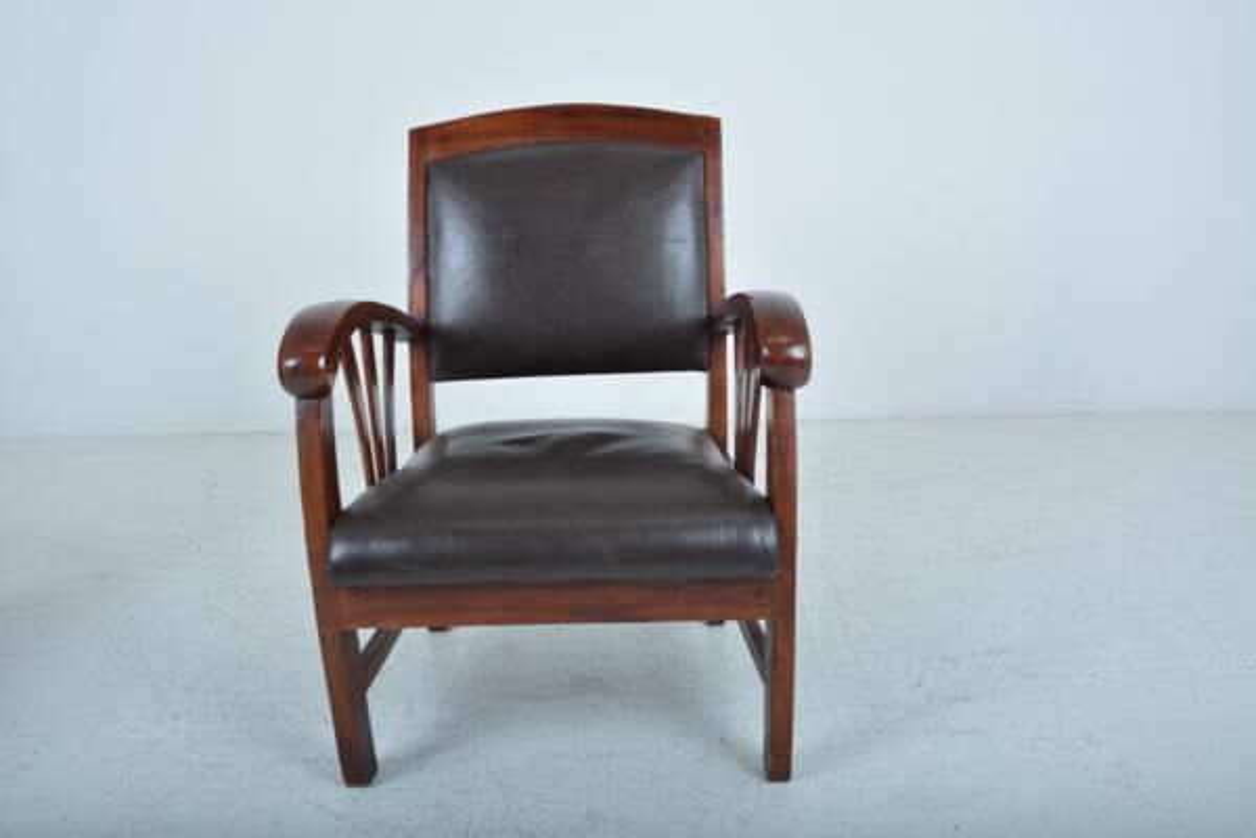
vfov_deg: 40.0
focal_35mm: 33
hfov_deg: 57.2
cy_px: 419
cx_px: 628
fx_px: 1151
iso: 640
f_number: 10
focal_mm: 22
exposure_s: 1/200
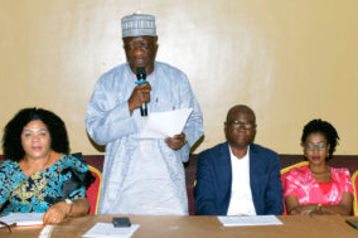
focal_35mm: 72
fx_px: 716
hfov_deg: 28.0
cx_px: 221
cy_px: 145
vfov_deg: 18.9
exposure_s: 1/125
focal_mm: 20
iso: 800
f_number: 5
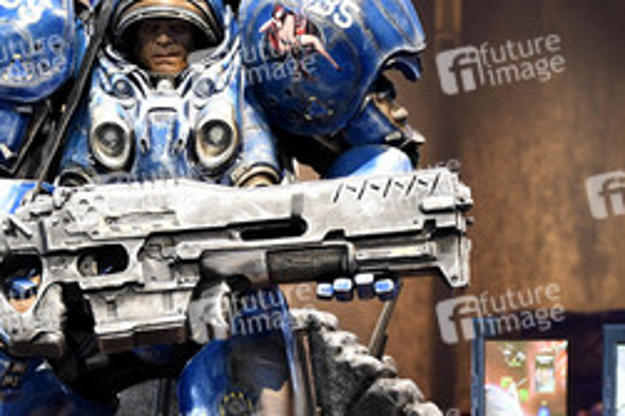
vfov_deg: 6.4
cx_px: 433
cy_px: 252
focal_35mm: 215
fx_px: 3730
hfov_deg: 9.6
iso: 2500
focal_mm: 80
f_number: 2.8
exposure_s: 1/60
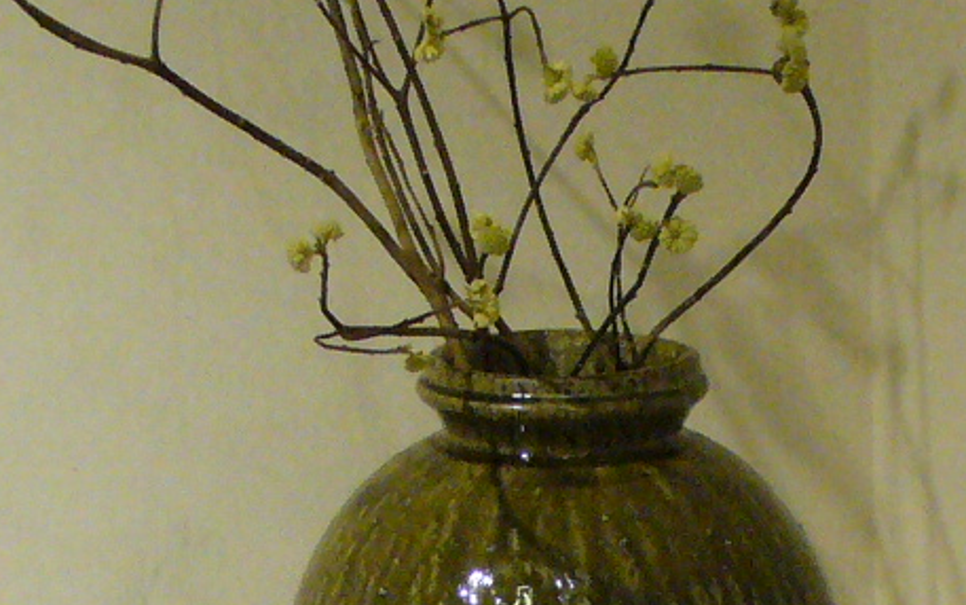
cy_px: 880
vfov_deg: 7.3
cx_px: 807
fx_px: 4688
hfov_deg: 11.7
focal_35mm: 178
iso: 400
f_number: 3
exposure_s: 1/250
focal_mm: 7.9
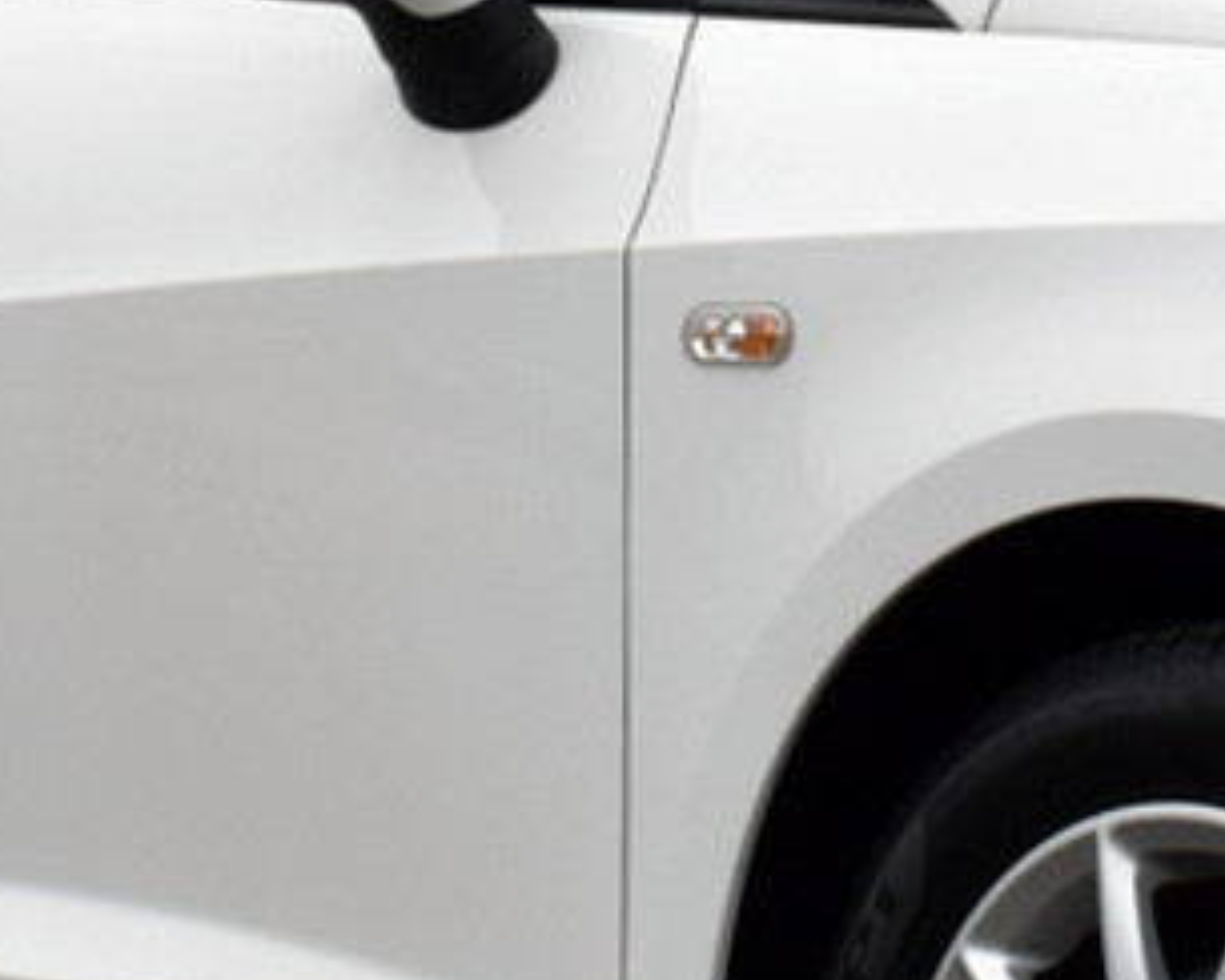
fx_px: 7034
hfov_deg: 9.9
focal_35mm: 194
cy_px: 82
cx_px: 1080
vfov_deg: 7.9
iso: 200
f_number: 10
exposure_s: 1/400
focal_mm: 30
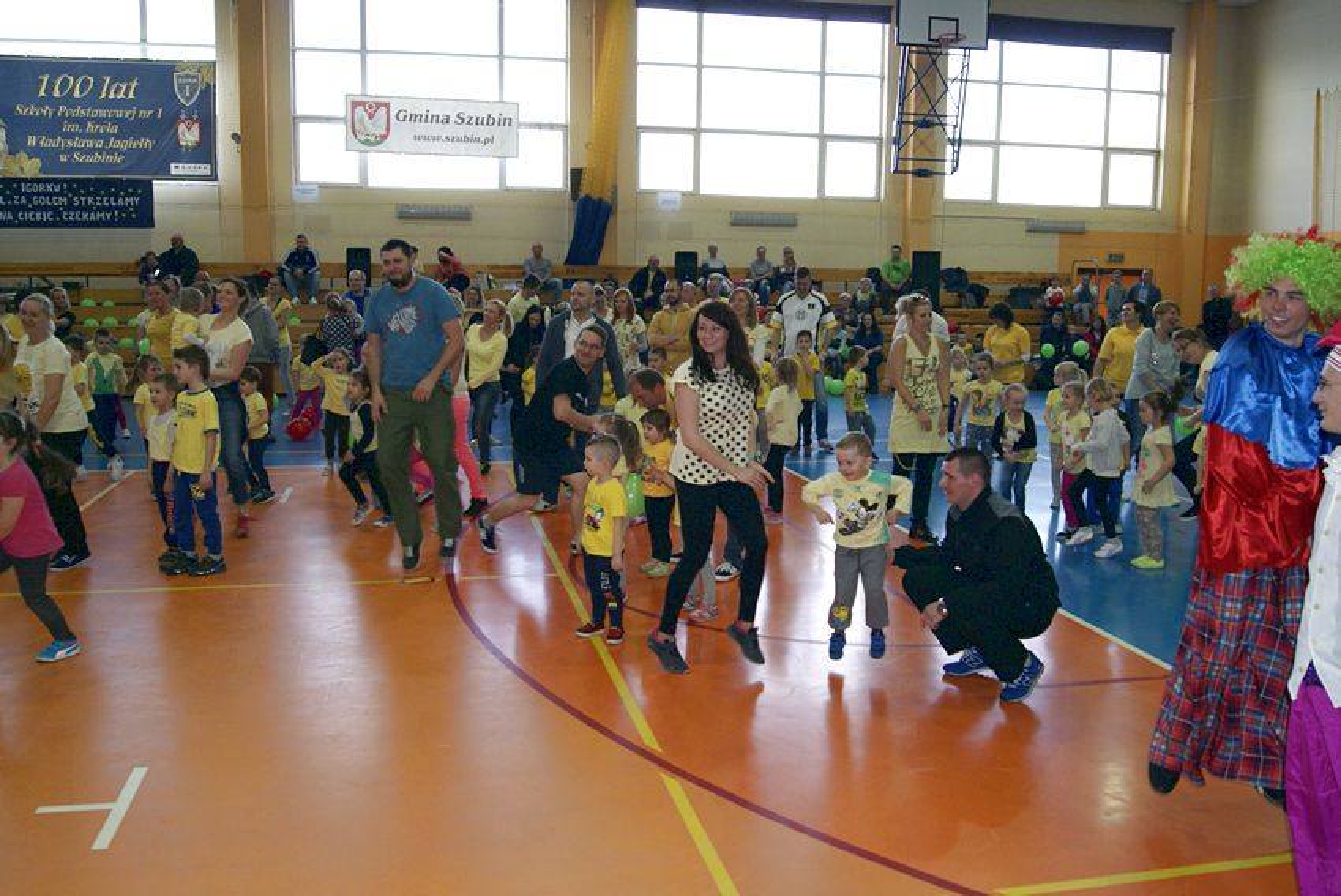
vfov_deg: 43.7
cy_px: 448
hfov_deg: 61.9
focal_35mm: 30
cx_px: 670
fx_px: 1118
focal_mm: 20
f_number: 5.6
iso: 400
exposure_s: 1/60
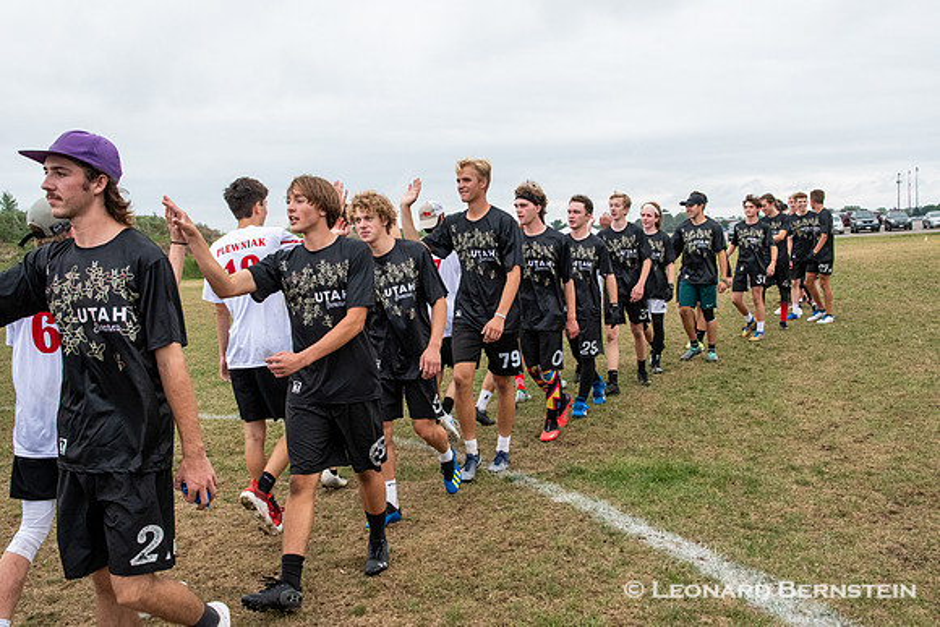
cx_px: 470
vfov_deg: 38.4
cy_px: 314
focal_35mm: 34
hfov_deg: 55.1
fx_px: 901
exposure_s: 1/1000
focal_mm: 23
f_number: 8
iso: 1600
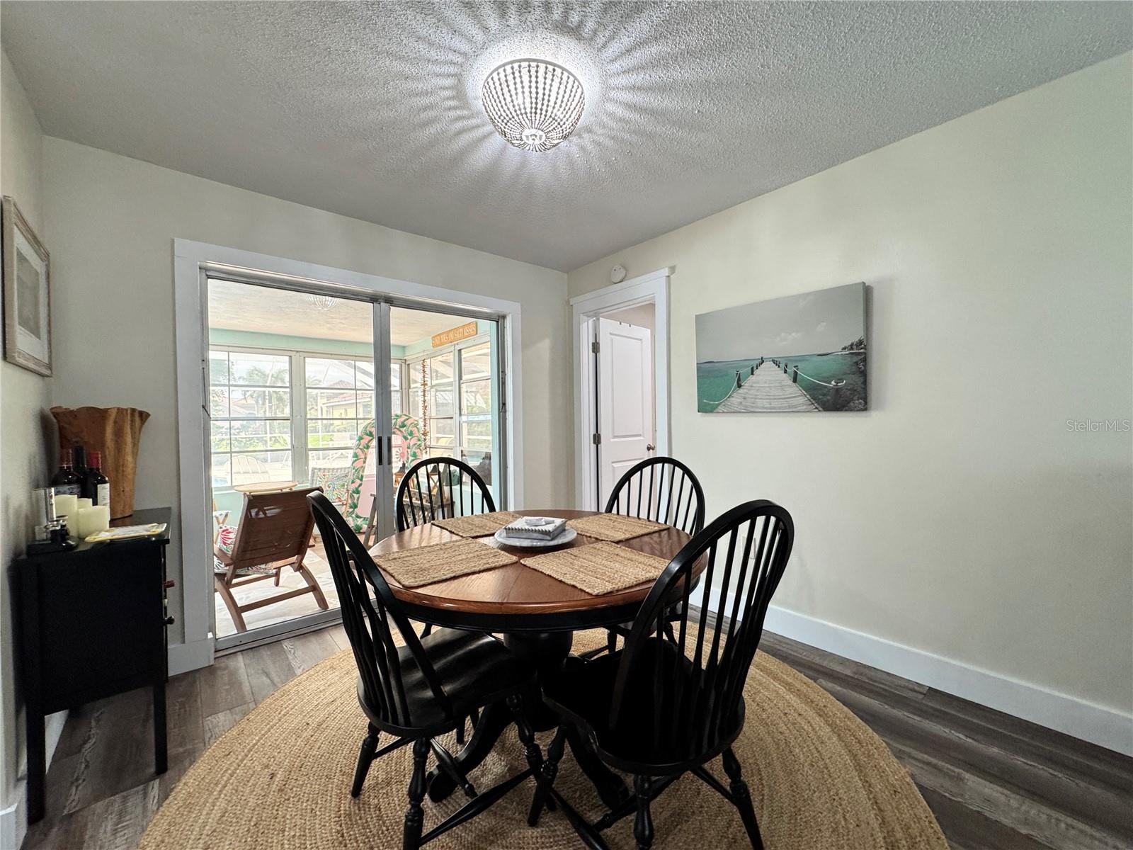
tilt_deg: -1.0
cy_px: 425
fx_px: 458
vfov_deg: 85.7
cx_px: 566
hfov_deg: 102.1
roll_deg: +0.9
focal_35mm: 14
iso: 250
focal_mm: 2.22
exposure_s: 1/120
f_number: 2.2
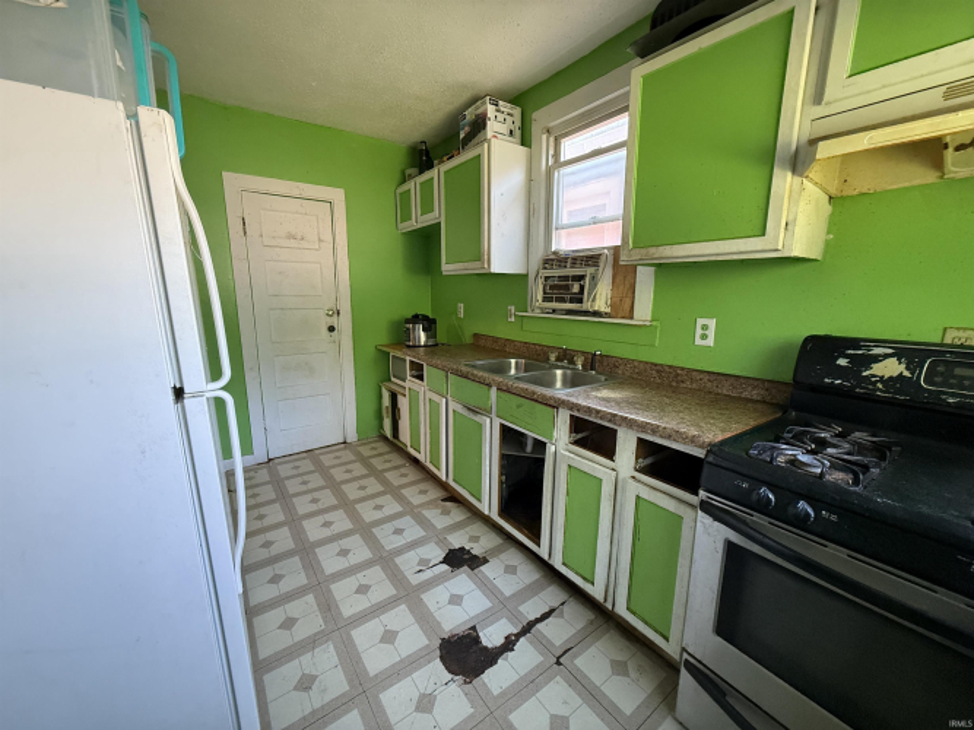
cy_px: 365
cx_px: 487
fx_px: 394
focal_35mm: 14
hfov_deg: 102.1
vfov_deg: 85.7
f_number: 2.2
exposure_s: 1/60
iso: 640
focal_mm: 2.22
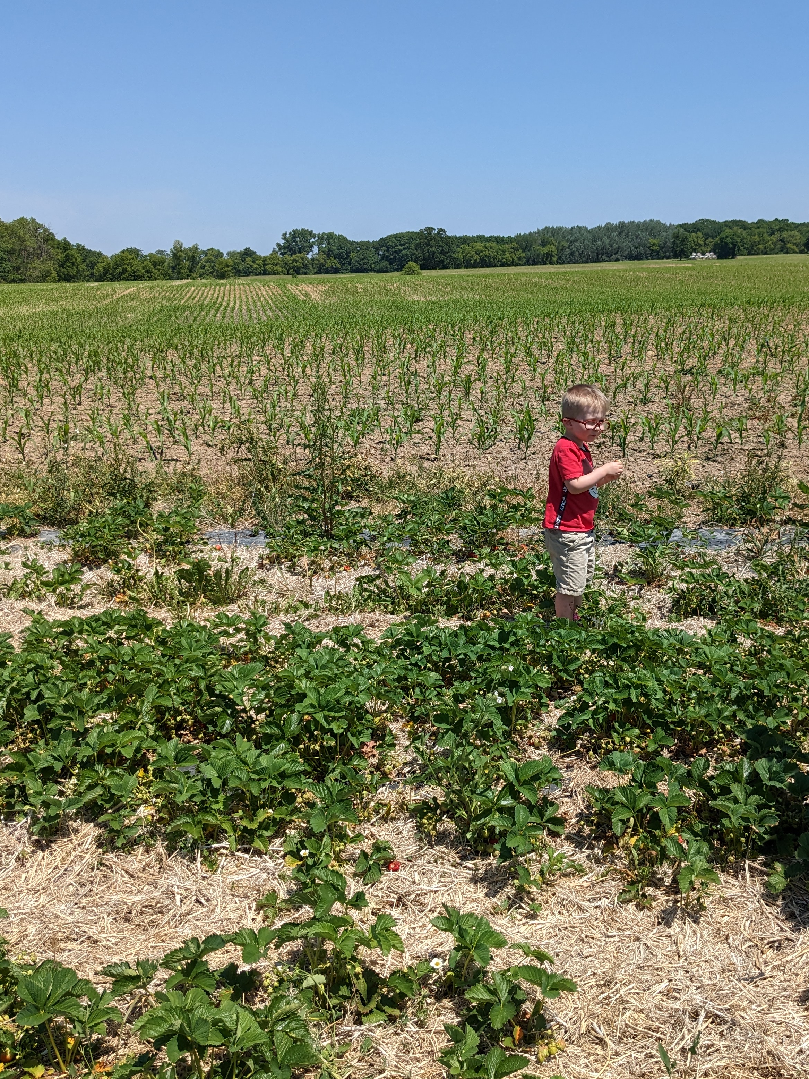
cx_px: 513
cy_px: 515
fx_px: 1090
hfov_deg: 40.4
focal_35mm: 35
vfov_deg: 52.6
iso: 55
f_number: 1.73
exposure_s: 1/3344
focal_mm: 4.38
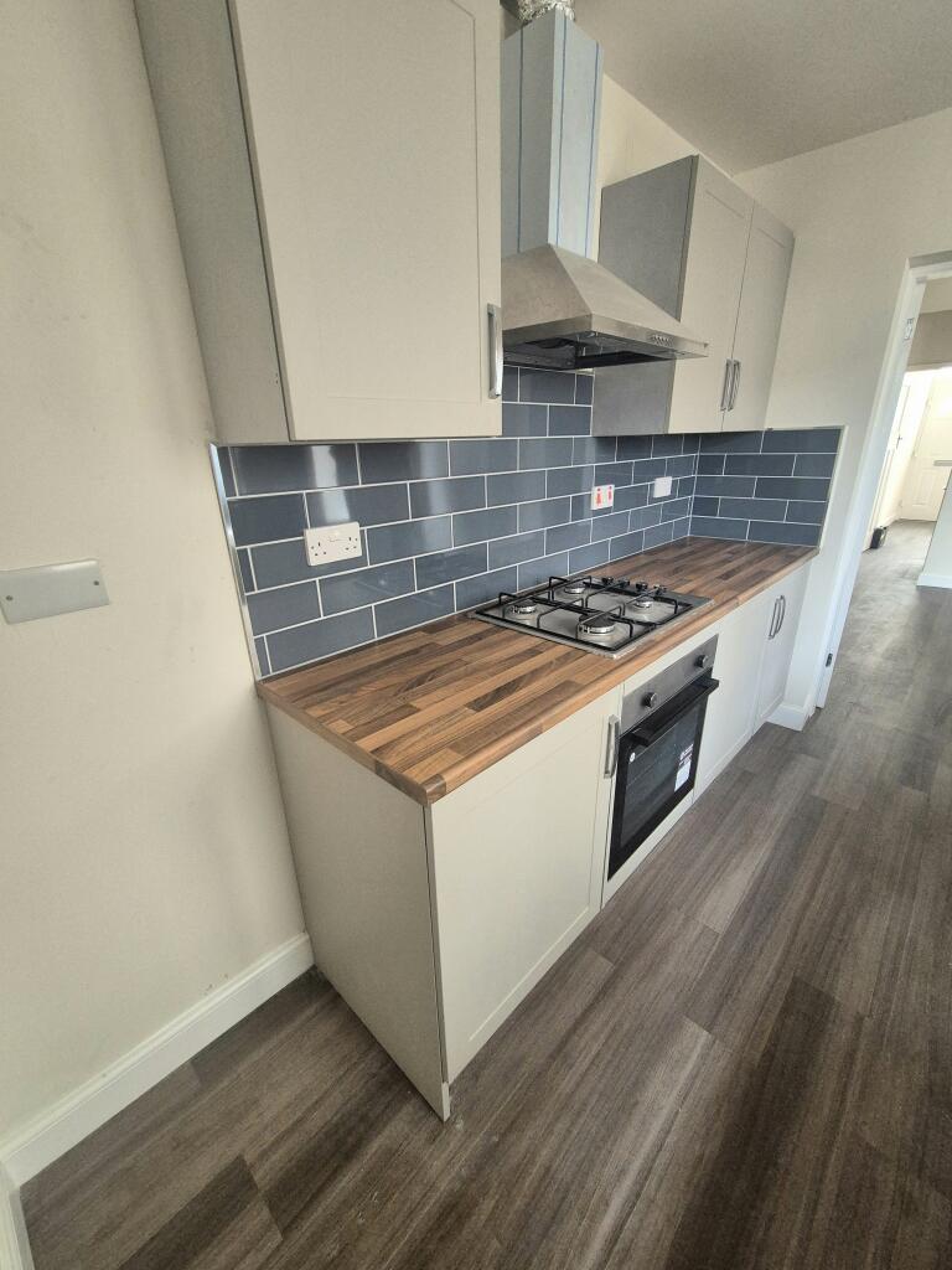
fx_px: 477
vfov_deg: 106.2
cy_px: 635
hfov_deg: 89.9
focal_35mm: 13
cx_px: 476
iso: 500
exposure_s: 1/100
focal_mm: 2.2
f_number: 2.2
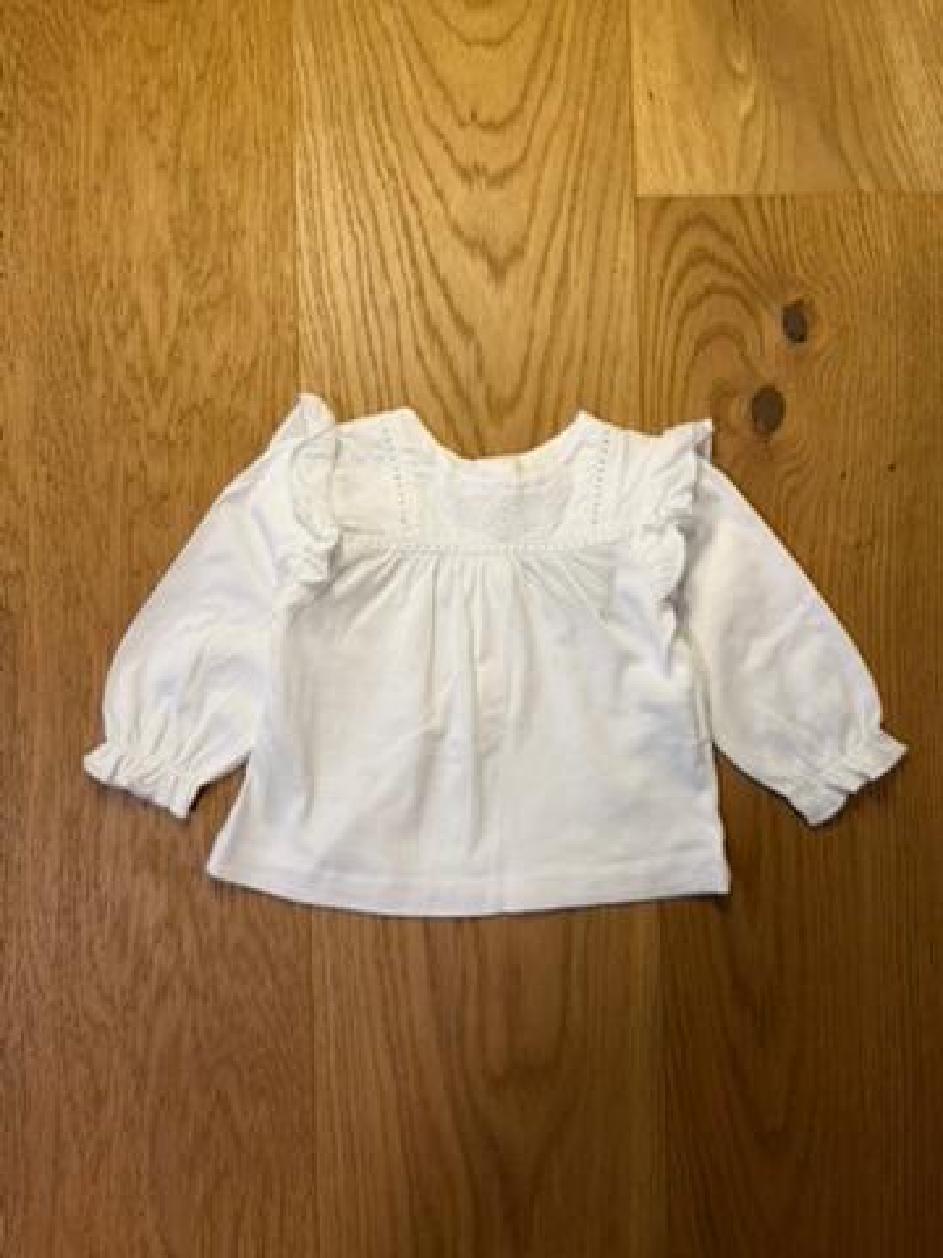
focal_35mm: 24
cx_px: 472
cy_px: 629
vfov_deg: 71.6
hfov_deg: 56.8
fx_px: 872
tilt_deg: -87.5
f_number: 1.78
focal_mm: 6.76
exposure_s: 1/100
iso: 160
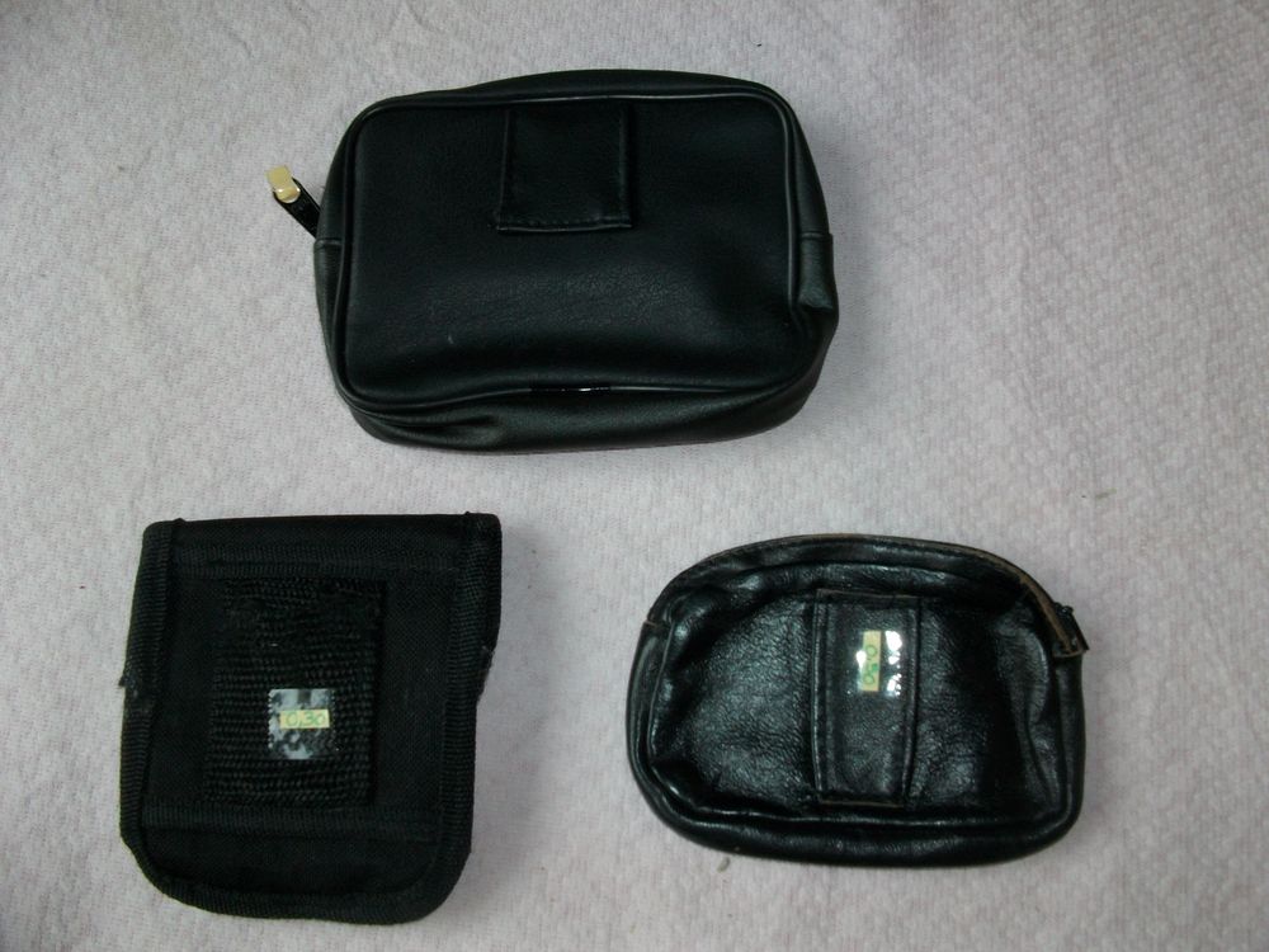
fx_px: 1173
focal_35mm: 32
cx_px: 634
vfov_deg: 44.2
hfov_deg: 56.8
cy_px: 476
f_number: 2.9
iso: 125
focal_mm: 5.7
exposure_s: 1/40
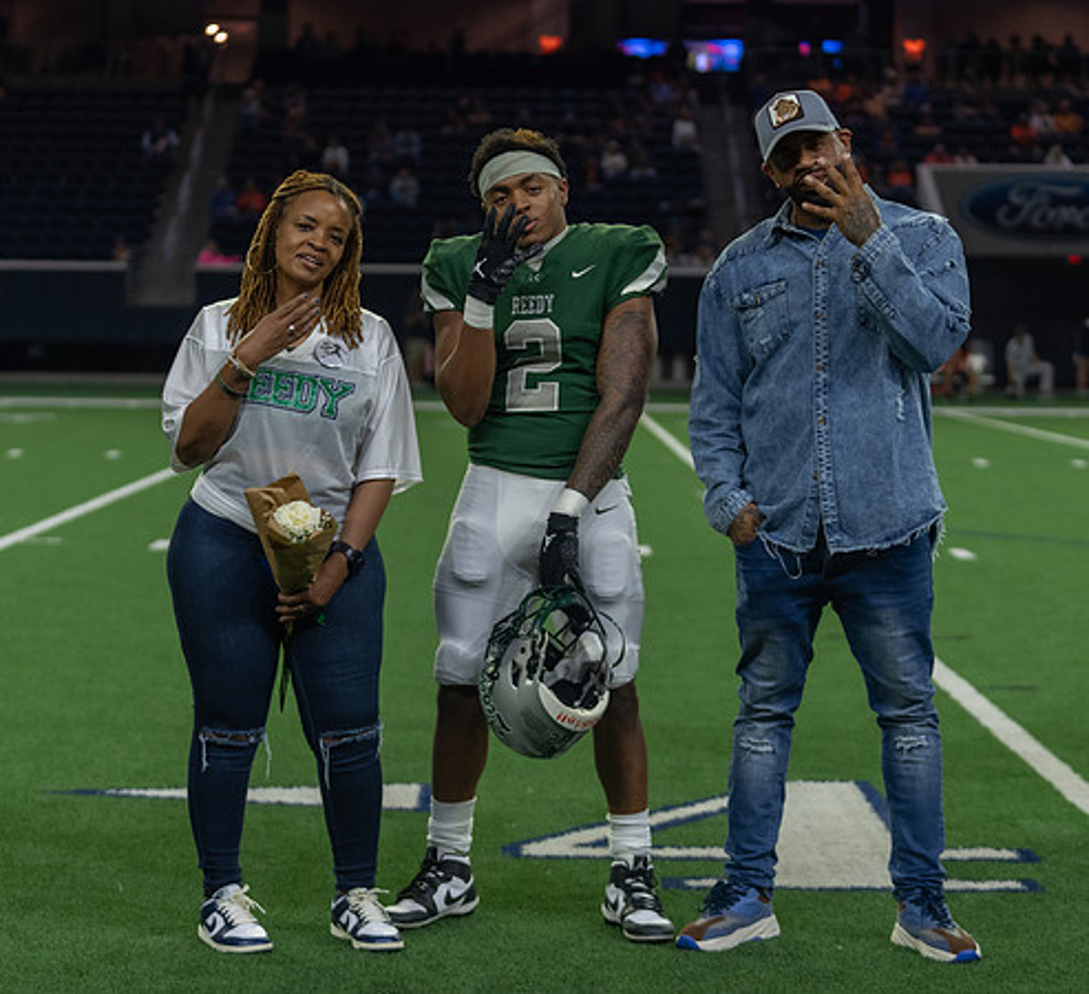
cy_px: 462
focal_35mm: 96
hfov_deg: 18.9
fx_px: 3279
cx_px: 526
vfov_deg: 17.2
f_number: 2.8
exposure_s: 1/320
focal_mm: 70
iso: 1000
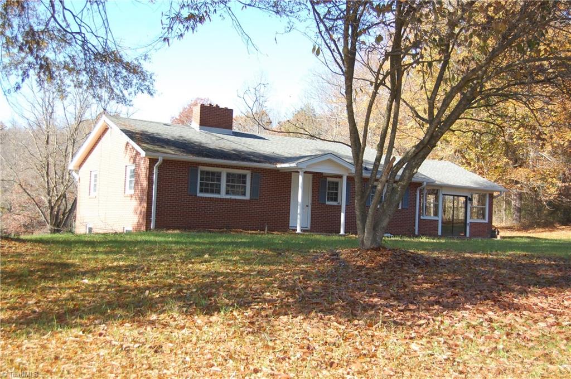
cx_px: 286
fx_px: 665
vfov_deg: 31.8
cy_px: 190
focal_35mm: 42
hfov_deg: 46.5
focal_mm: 28
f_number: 4.5
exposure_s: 1/500
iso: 400
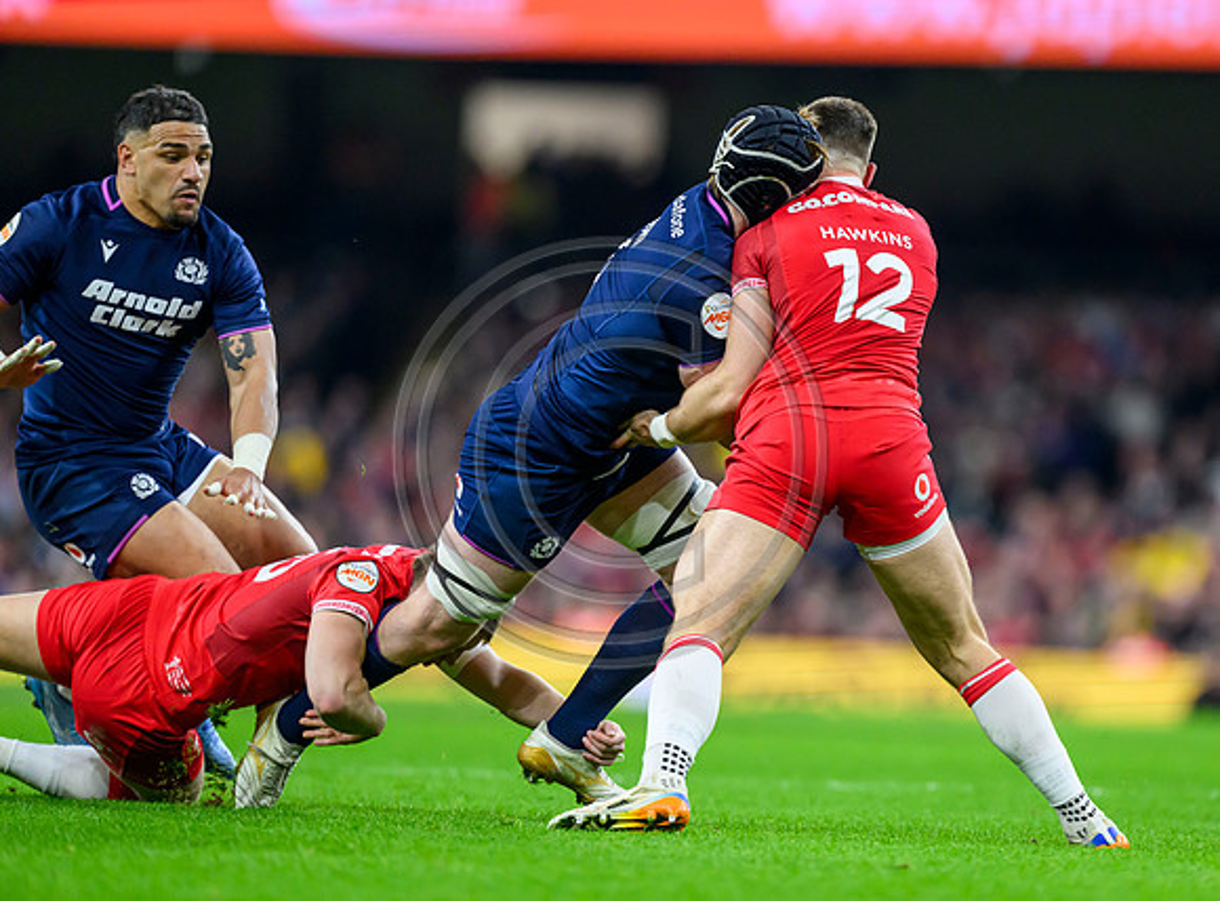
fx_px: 16585
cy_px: 470
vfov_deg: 3.1
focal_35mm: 473
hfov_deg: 4.2
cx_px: 728
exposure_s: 1/2000
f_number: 3.2
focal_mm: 400
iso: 4000
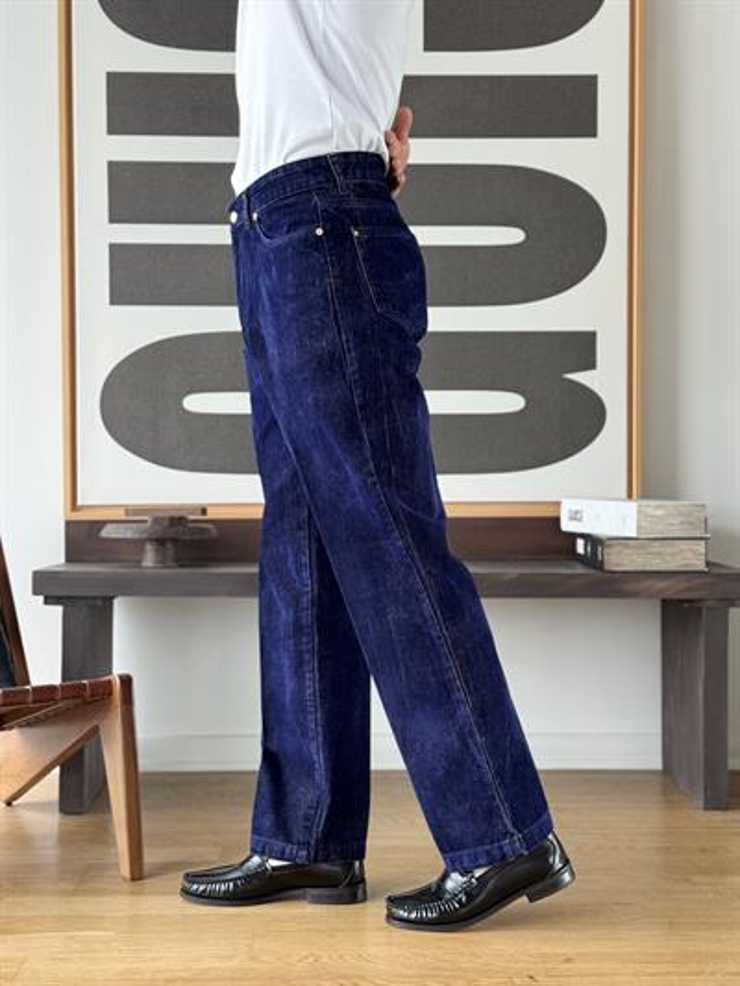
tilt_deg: -1.0
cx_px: 370
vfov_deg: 39.6
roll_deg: -0.2
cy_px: 493
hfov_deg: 30.3
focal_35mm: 48
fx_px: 1368
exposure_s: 1/117
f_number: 1.78
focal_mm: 6.76
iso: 100
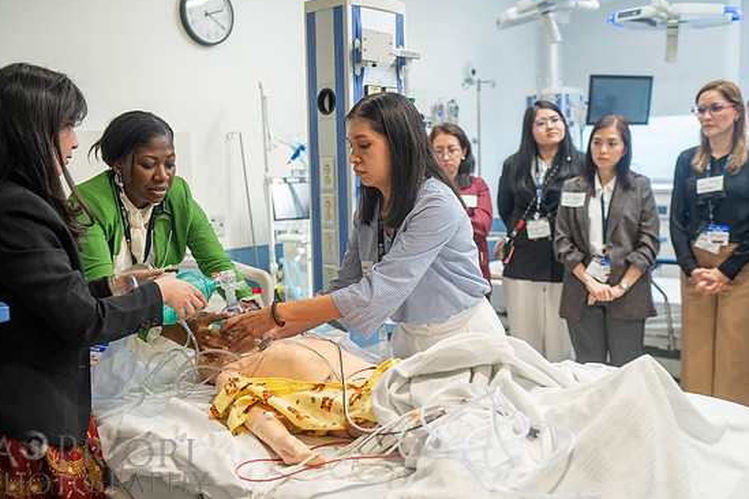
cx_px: 364
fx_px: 770
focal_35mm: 37
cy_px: 243
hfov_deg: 51.9
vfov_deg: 35.9
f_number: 2.8
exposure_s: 1/160
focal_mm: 35
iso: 640
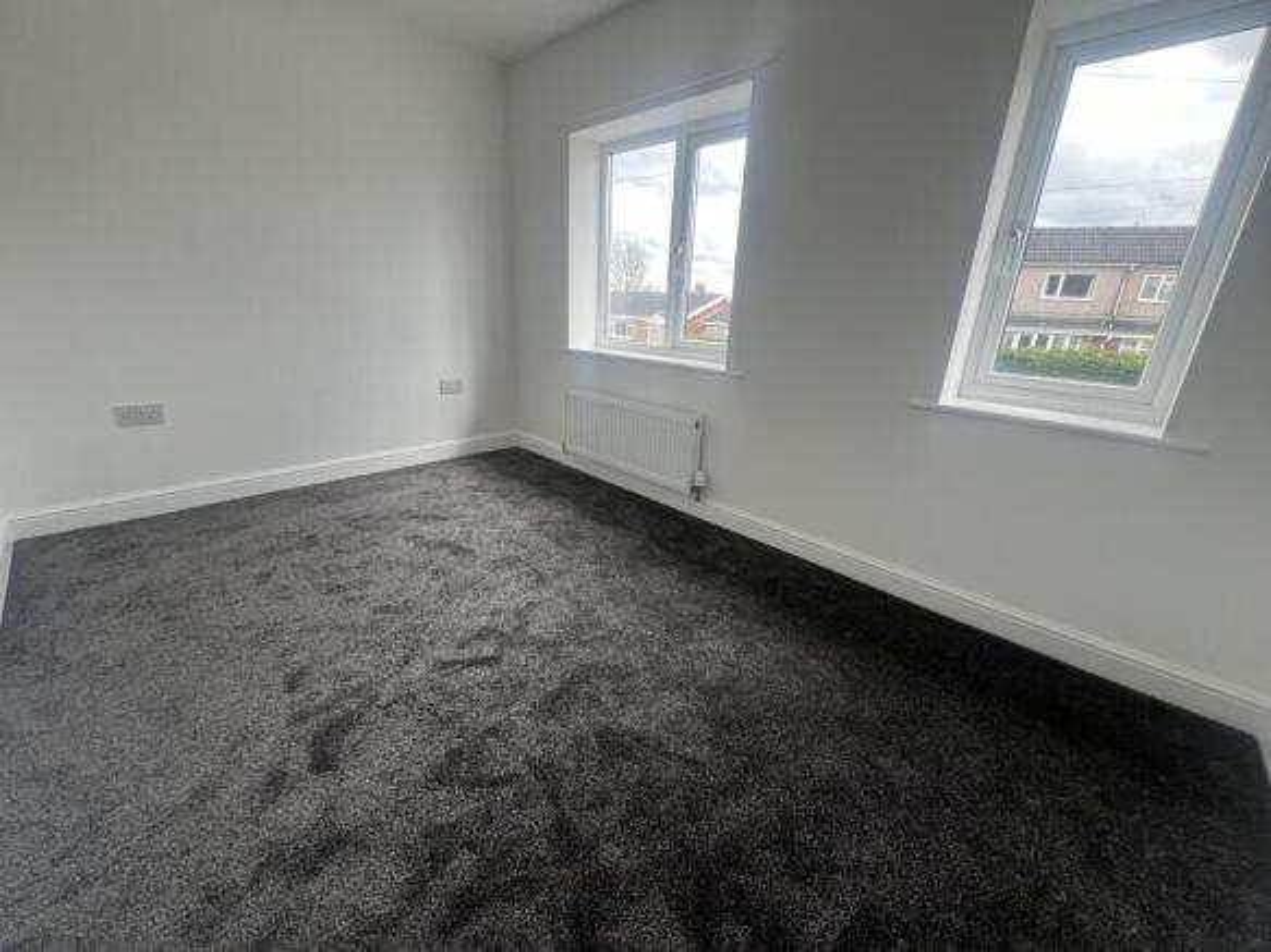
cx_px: 636
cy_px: 476
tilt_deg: -19.7
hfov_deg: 106.2
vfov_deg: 89.9
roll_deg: -2.6
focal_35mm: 13
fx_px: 477
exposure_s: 1/99
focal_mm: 1.57
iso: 80
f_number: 1.8
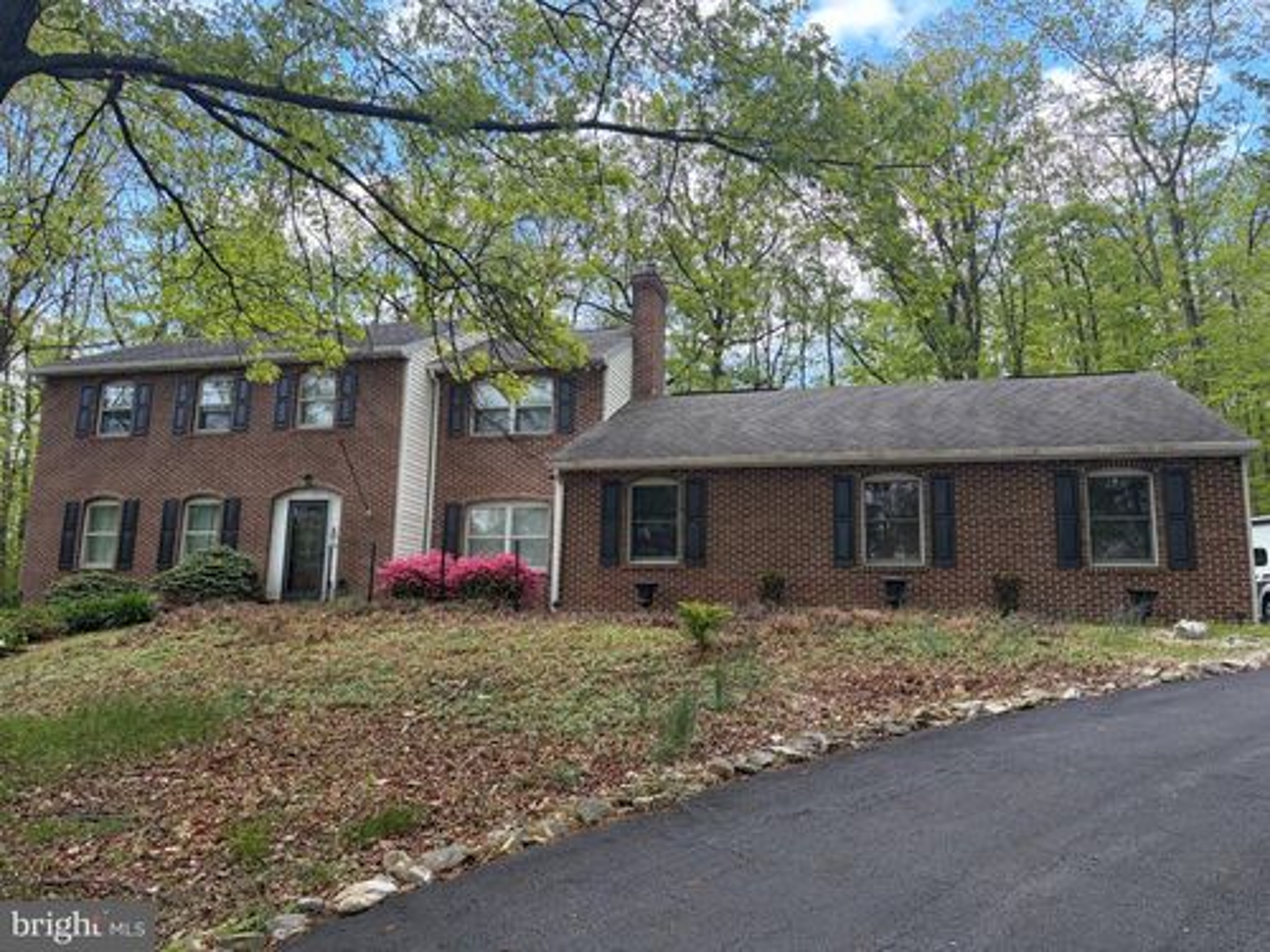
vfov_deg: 53.1
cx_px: 635
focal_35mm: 26
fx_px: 954
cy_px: 476
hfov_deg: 67.3
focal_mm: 5.96
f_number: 1.6
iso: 50
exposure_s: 1/173
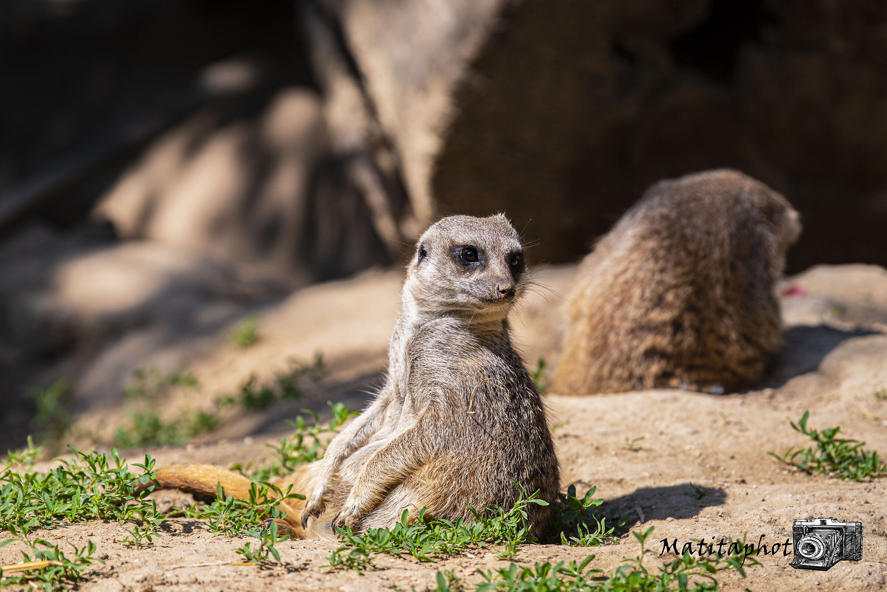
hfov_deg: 5.7
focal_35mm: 360
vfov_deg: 3.8
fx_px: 8873
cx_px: 444
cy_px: 296
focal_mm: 360
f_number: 5.6
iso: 250
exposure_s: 1/1000
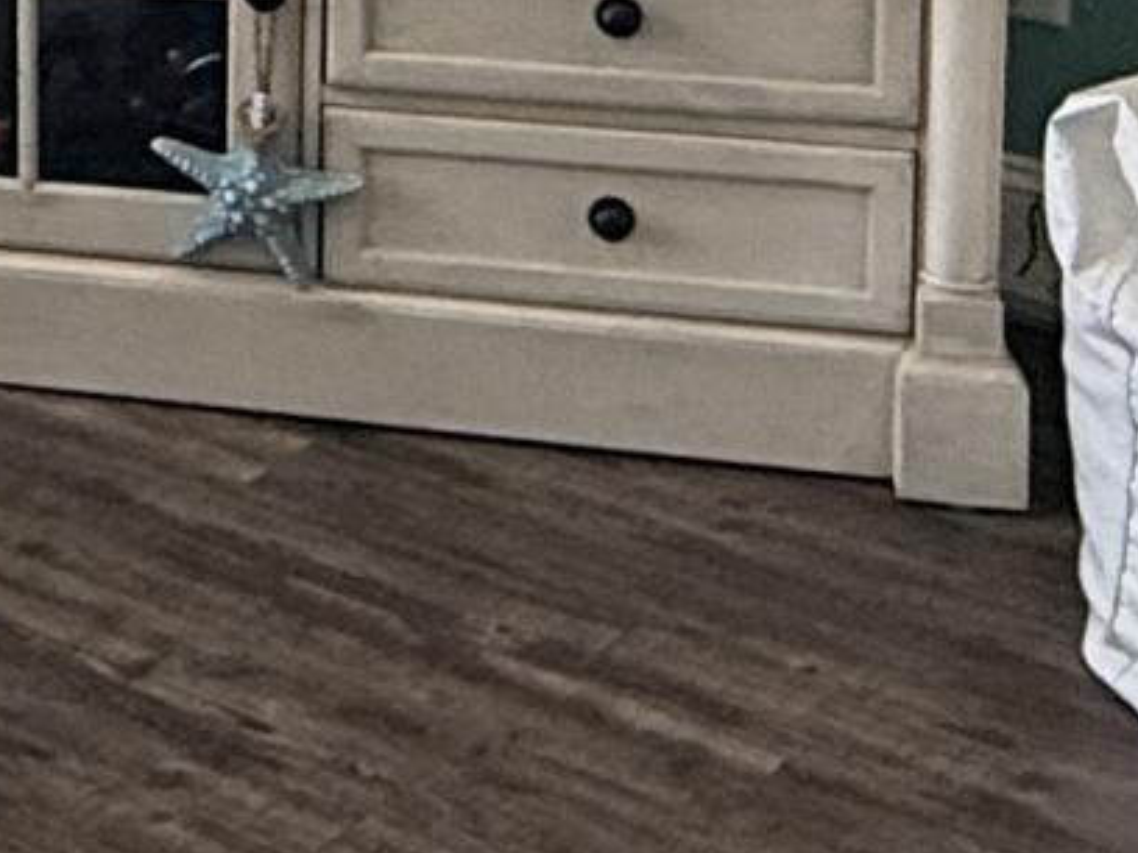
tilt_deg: -4.6
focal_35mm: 103
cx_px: -494
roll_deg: +0.6
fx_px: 3386
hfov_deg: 17.4
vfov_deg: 12.9
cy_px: -728
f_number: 2.2
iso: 50
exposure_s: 1/136
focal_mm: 2.22
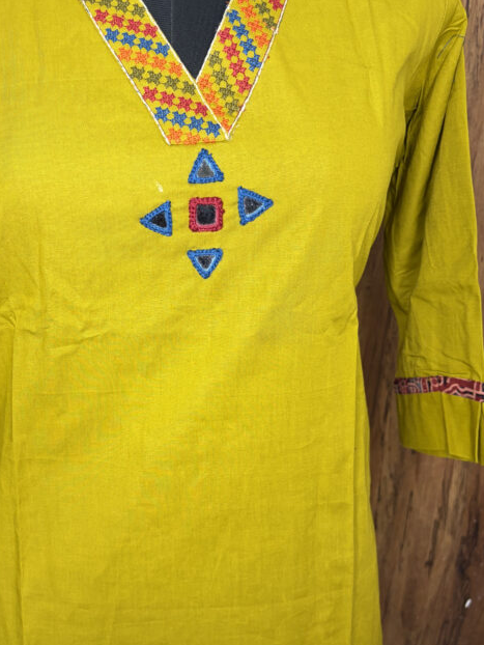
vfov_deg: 47.8
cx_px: 152
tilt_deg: -22.0
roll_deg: -1.9
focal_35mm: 39
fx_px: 727
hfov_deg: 36.4
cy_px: 340
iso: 125
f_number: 1.6
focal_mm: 5.96
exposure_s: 1/50
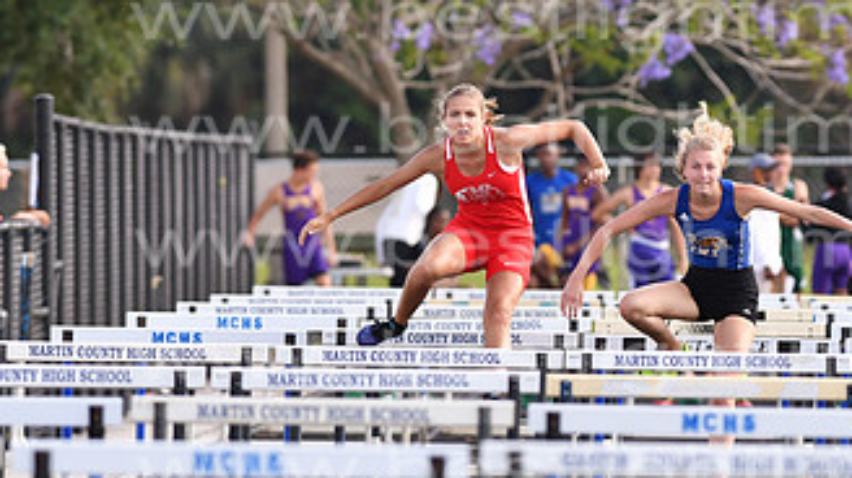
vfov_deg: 1.5
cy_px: 305
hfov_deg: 2.6
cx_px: 727
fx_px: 18829
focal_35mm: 834
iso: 400
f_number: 5.6
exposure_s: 1/1000
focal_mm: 300
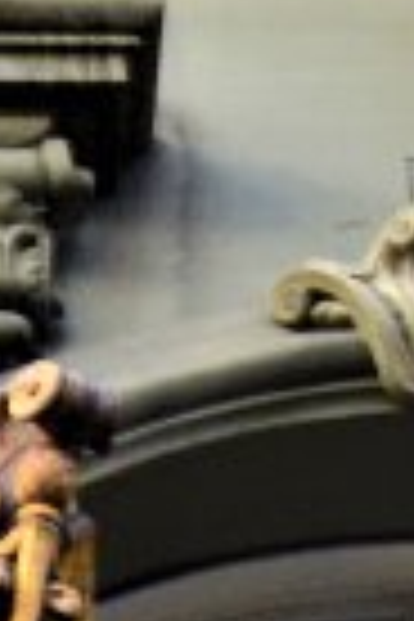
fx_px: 12728
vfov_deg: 2.8
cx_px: -333
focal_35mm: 738
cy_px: 1152
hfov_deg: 1.9
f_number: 7.1
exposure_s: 1/25
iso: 400
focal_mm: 85
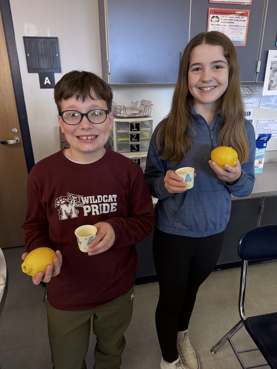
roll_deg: +1.4
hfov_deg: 56.8
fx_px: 256
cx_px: 138
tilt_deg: -21.3
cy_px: 184
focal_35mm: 24
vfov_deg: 71.6
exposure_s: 1/60
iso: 500
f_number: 1.78
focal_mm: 6.76
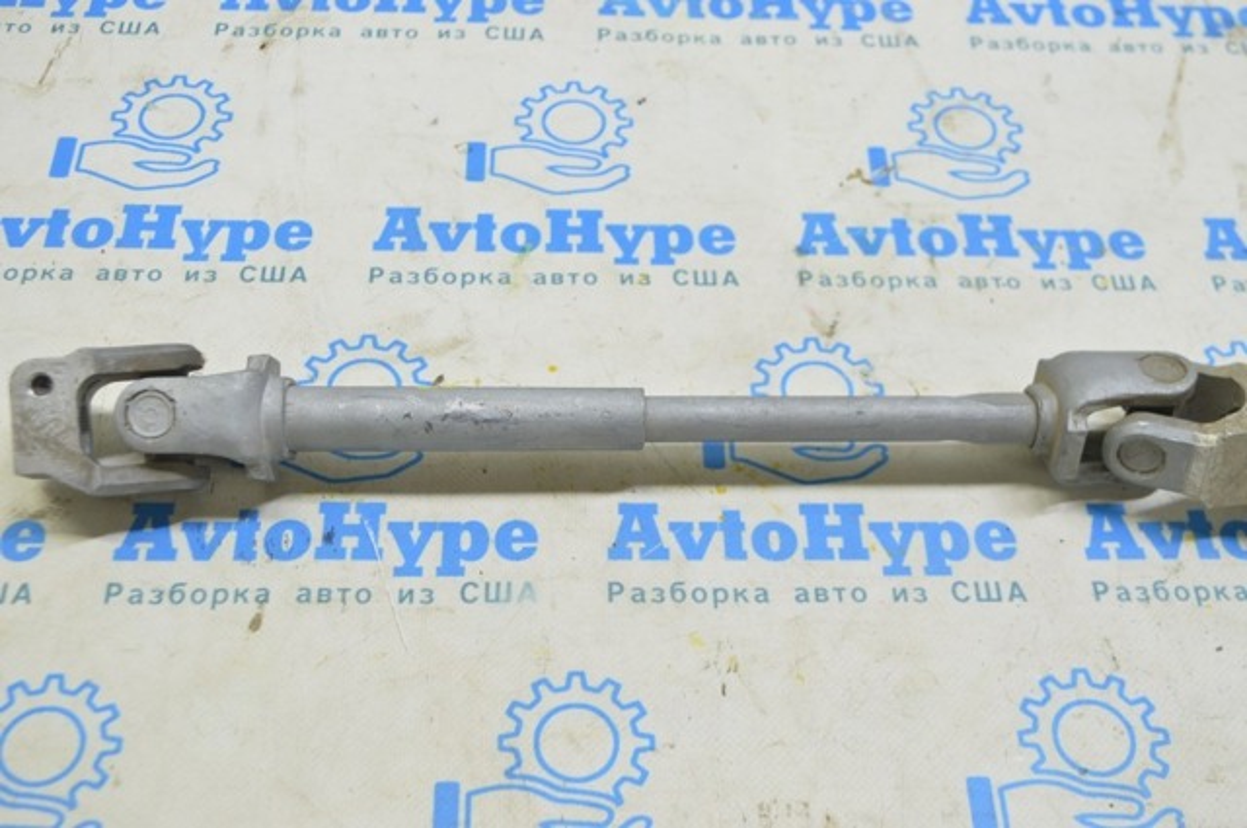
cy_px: 414
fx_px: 1557
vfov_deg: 29.8
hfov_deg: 43.7
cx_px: 624
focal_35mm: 45
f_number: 5.6
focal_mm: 30
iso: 400
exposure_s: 1/20
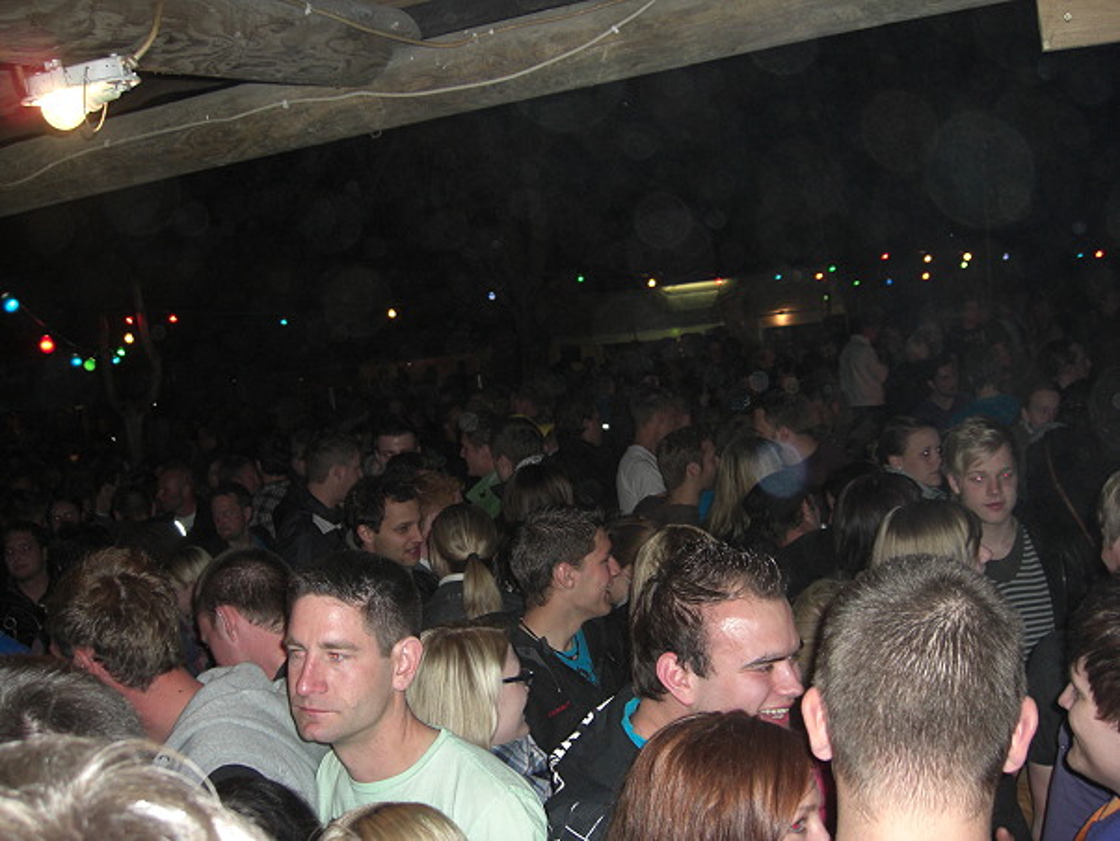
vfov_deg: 37.7
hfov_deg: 49.0
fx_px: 1230
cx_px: 560
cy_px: 420
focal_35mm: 38
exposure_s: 1/60
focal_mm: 7.9
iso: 200
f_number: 2.8
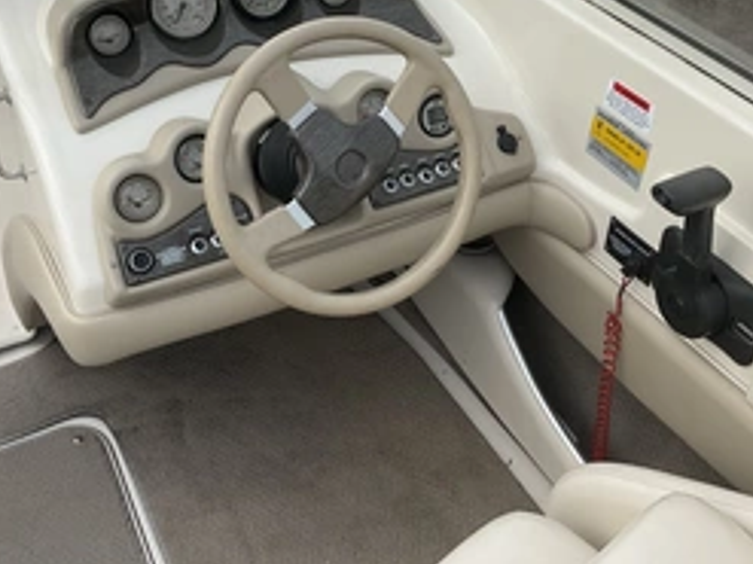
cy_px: 125
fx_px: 1022
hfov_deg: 40.4
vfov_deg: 30.2
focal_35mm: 47
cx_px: 341
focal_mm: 3
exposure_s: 1/1055
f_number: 1.8
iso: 25
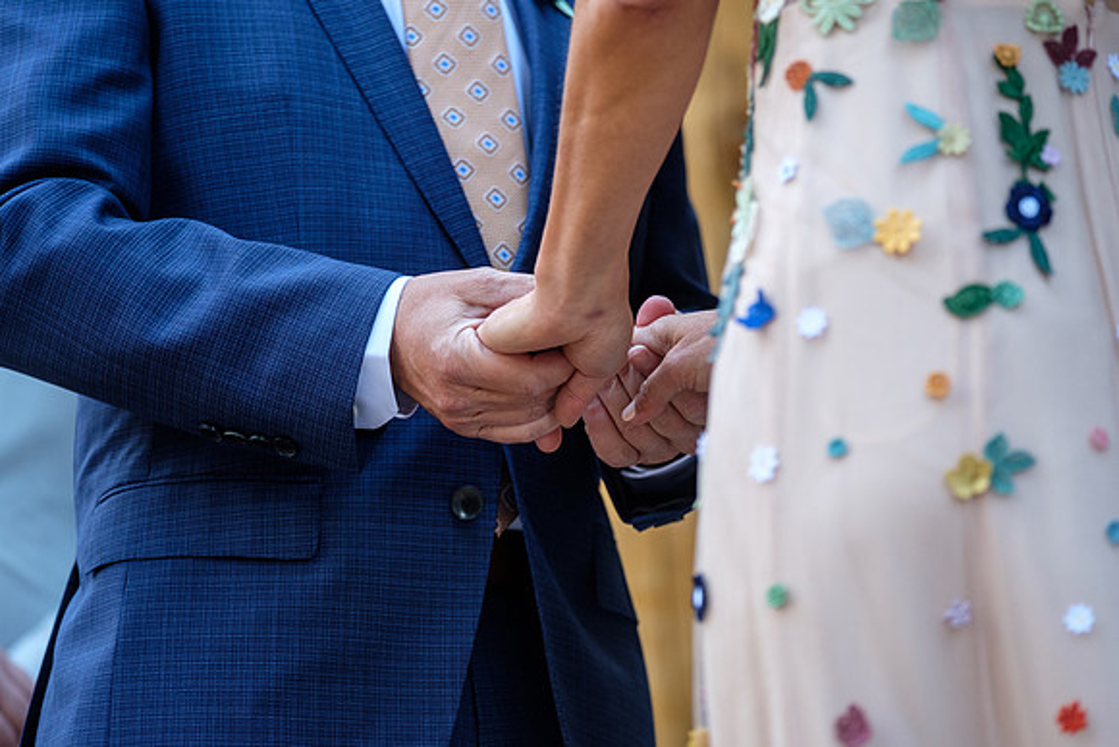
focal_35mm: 194
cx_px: 560
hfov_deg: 10.6
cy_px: 374
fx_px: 6031
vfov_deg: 7.1
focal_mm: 129.2
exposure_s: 1/170
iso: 1000
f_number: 2.8
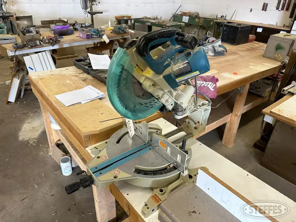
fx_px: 205
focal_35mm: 24
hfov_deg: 71.6
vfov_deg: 56.8
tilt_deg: -28.3
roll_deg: -3.3
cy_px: 111
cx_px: 148
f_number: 1.78
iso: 160
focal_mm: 6.86
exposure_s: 1/120
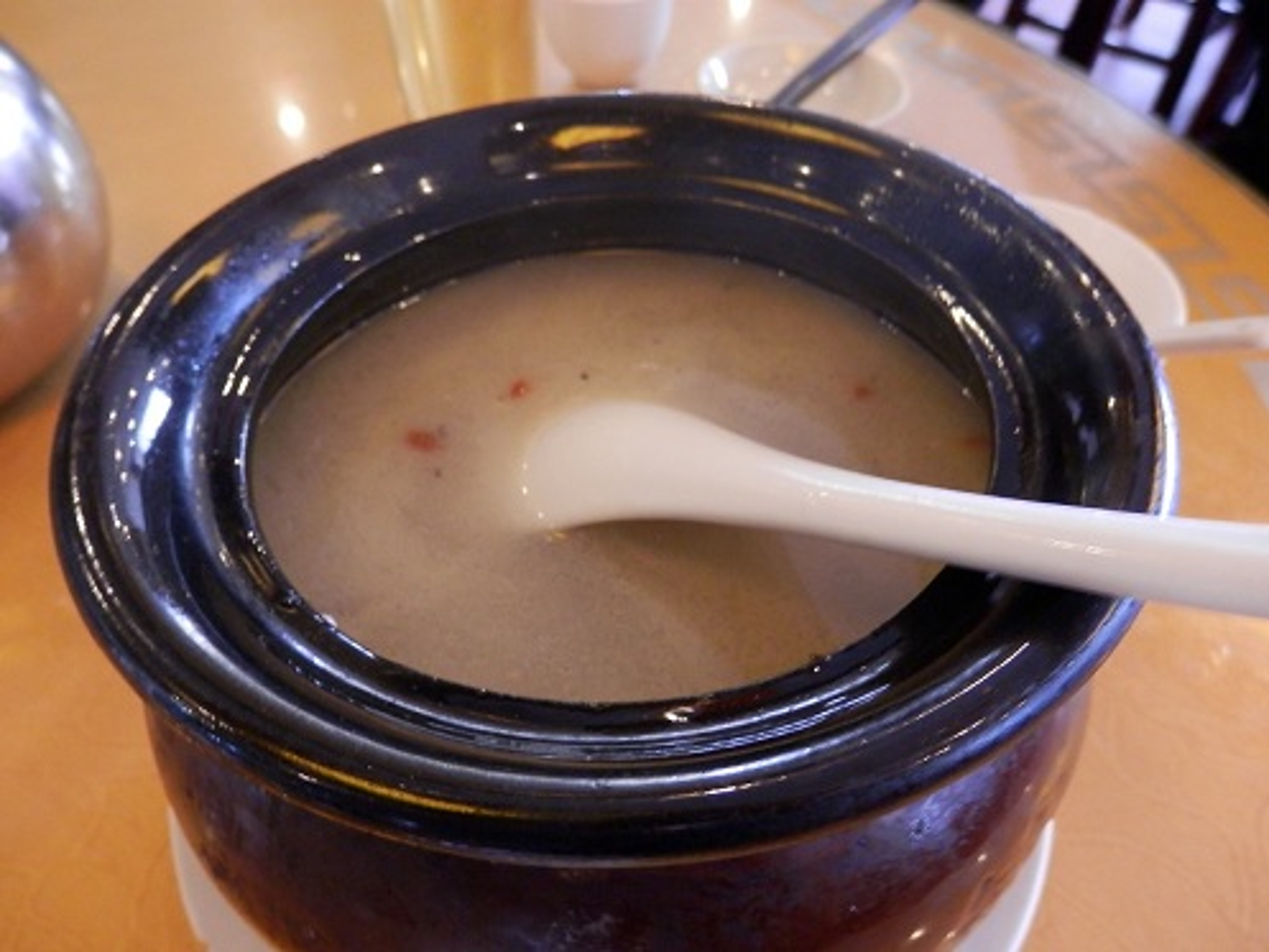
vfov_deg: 54.9
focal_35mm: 25
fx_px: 917
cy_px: 476
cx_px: 634
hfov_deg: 69.4
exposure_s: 1/8
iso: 200
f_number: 3
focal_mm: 4.5
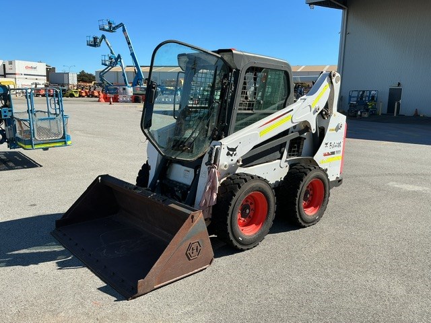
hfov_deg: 61.7
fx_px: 361
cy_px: 162
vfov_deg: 48.2
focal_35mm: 29
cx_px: 216
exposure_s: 1/1675
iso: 25
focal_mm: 3
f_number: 1.8
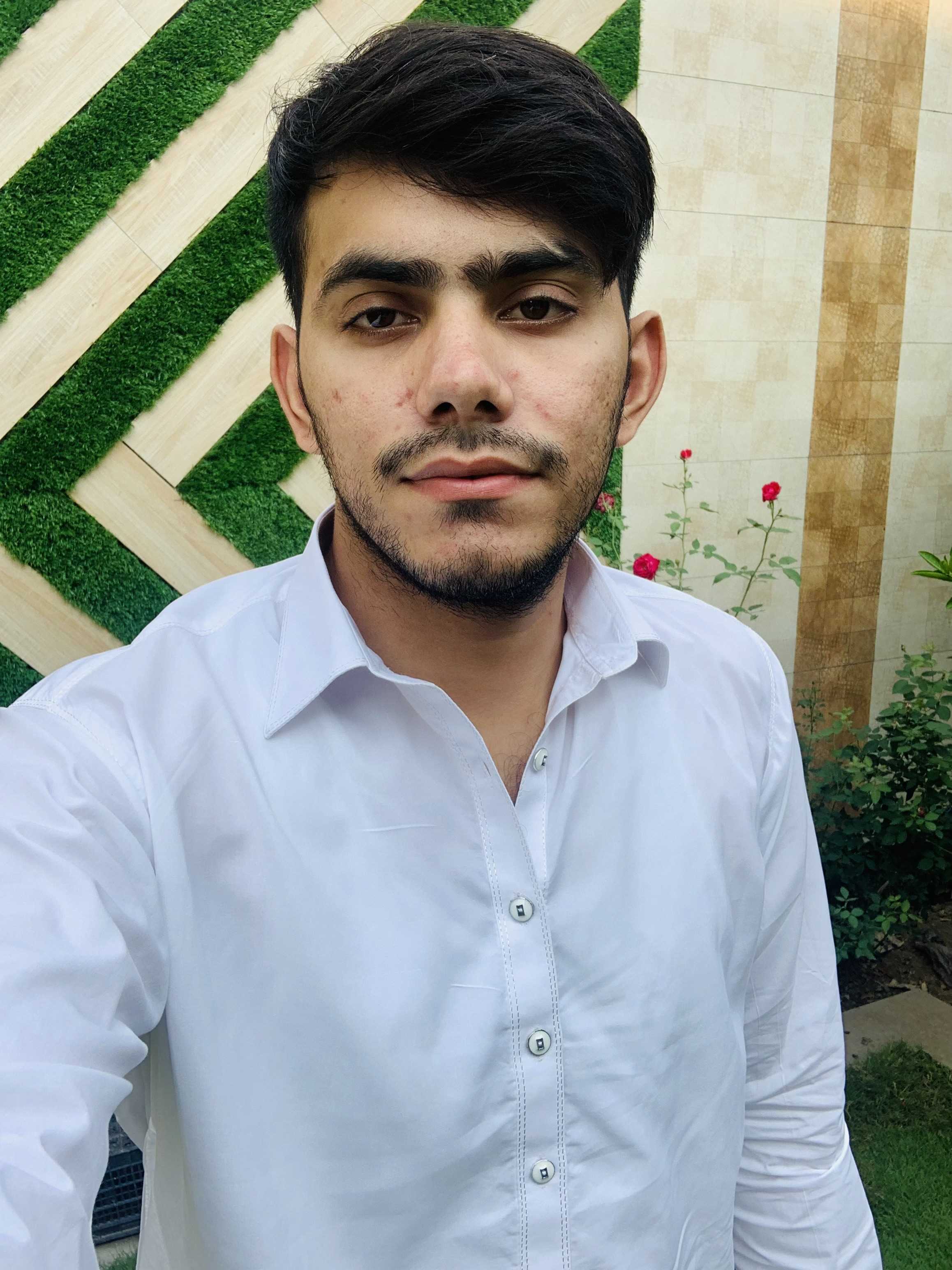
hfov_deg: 44.2
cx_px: 476
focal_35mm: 32
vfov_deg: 56.8
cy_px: 635
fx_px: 1173
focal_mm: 2.87
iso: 16
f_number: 2.2
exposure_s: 1/372
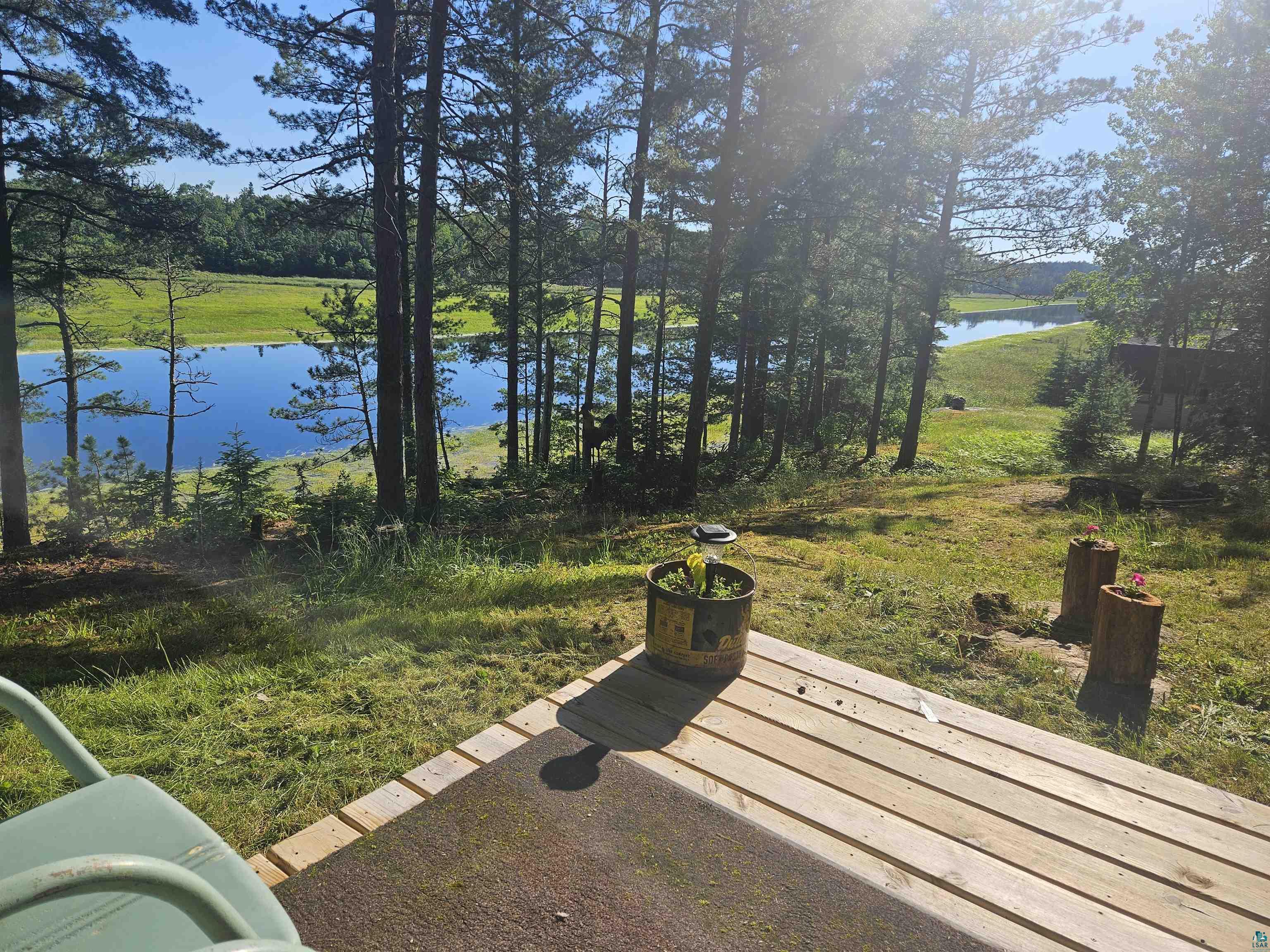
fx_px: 844
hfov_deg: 73.9
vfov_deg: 58.9
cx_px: 635
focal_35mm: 23
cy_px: 476
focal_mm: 5.4
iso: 25
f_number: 1.8
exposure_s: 1/1904
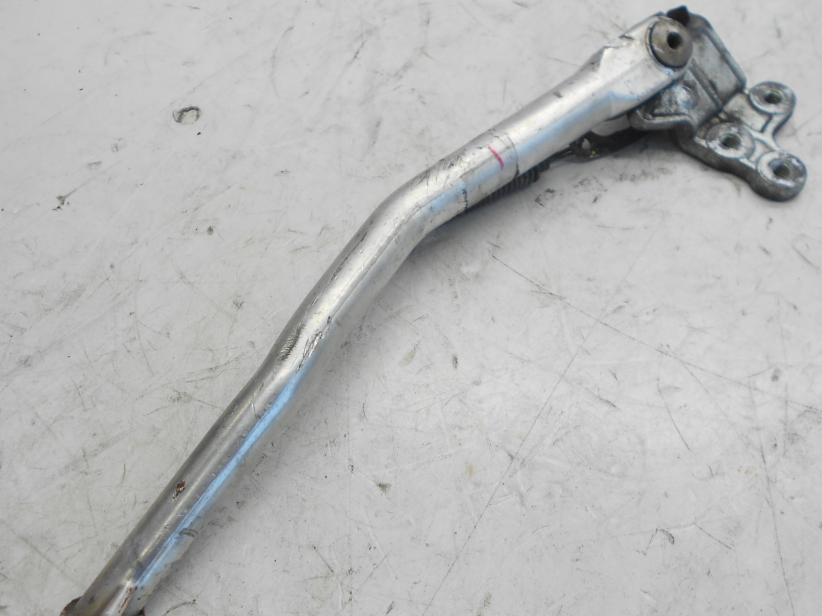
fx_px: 902
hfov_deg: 49.0
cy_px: 355
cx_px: 411
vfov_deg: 37.6
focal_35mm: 38
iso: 80
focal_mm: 5.1
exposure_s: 1/60
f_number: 3.4
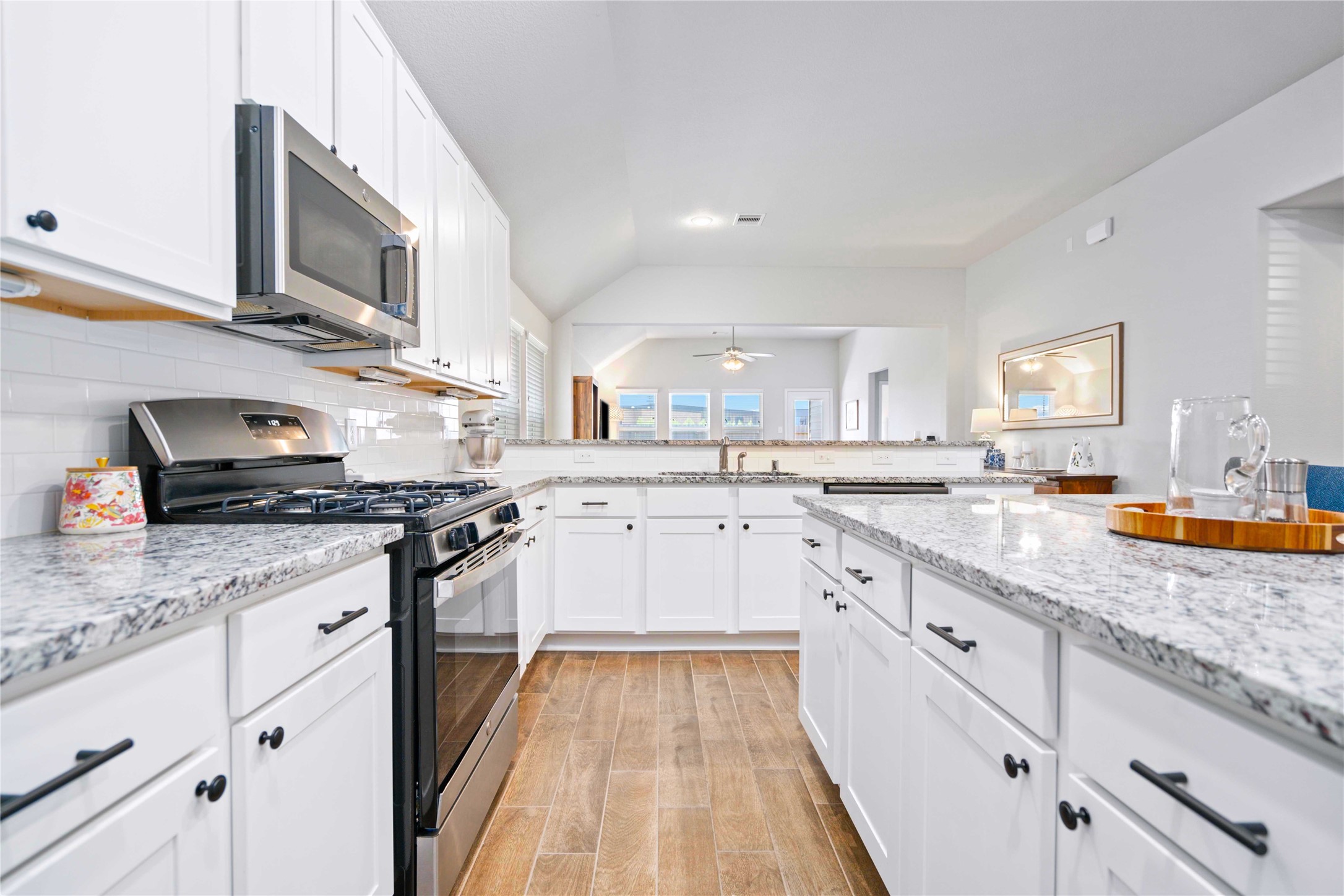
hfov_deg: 96.7
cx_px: 672
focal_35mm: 16
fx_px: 597
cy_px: 448
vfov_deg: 73.7
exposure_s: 1/30
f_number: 4
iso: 1250
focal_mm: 16
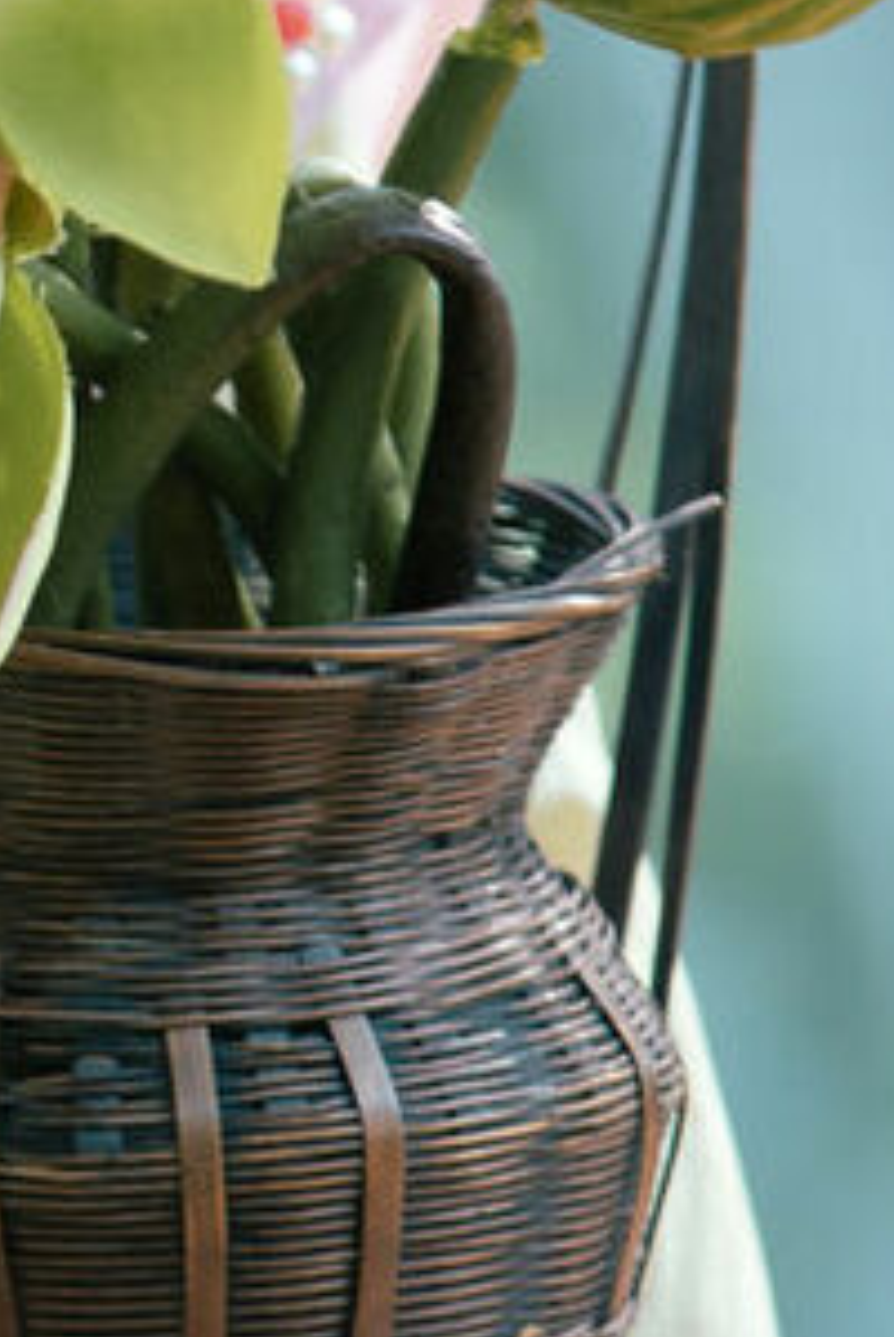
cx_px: -1024
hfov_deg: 1.7
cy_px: 279
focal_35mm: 789
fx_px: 29320
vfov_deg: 2.6
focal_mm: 150
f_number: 2.8
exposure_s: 1/320
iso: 160
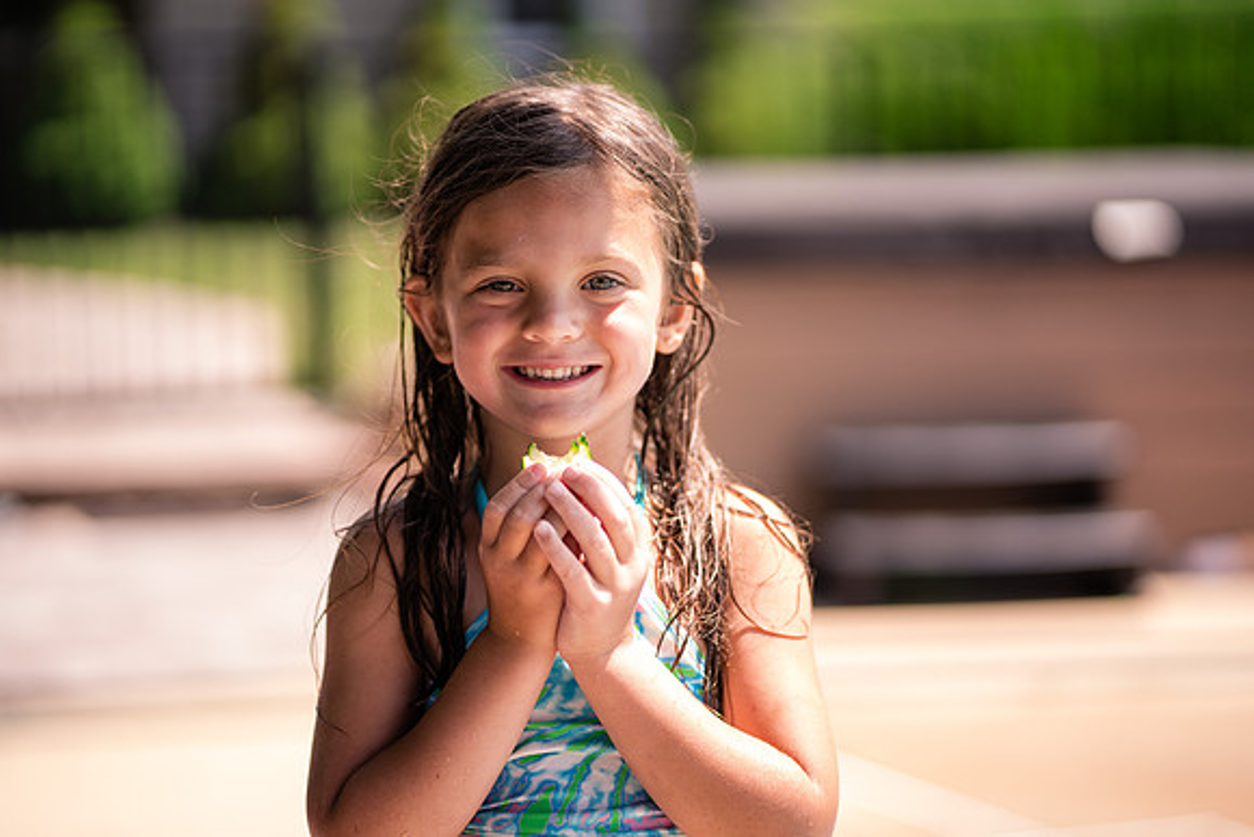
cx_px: 627
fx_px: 2961
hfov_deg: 23.9
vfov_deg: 16.1
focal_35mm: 85
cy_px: 418
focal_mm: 85
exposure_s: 1/2000
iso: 200
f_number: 1.8
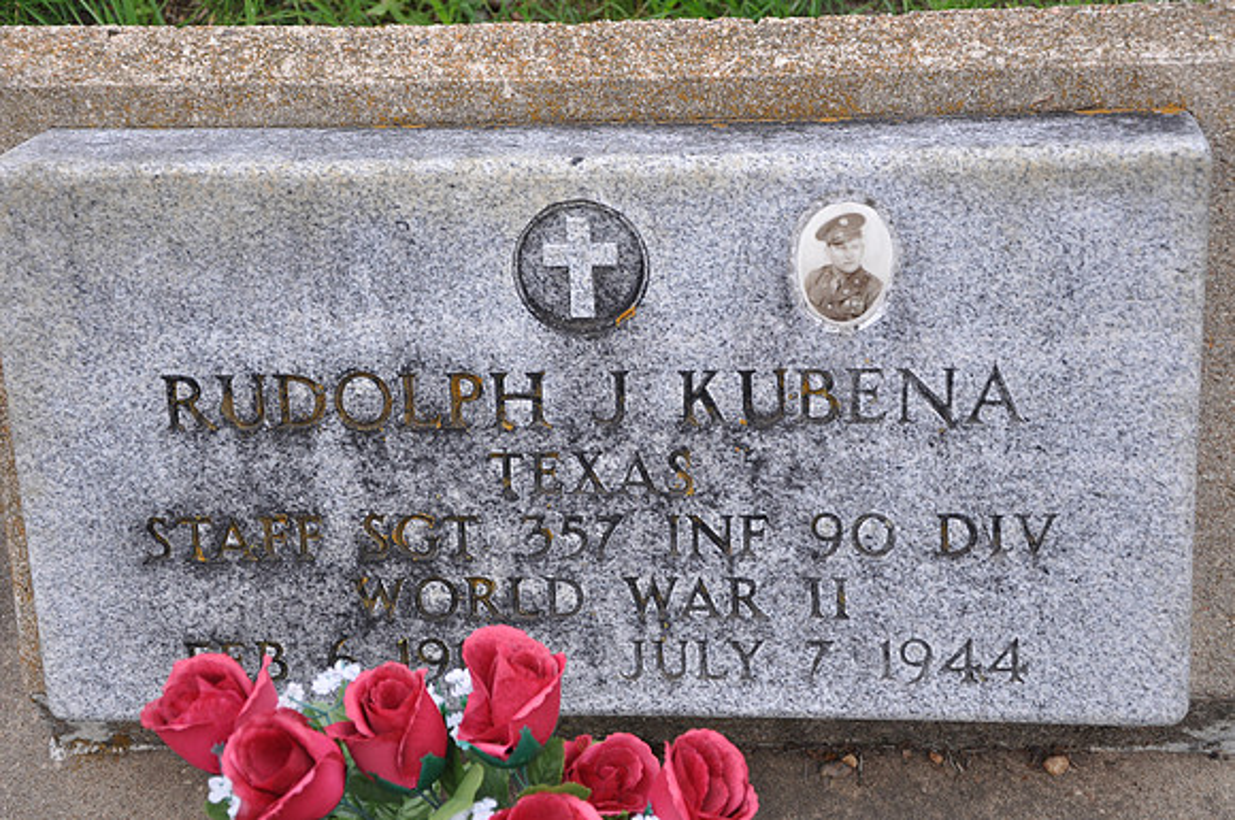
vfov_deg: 21.5
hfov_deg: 31.9
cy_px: 410
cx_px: 618
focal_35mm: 63
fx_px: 2158
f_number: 5.6
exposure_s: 1/125
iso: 360
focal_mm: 42
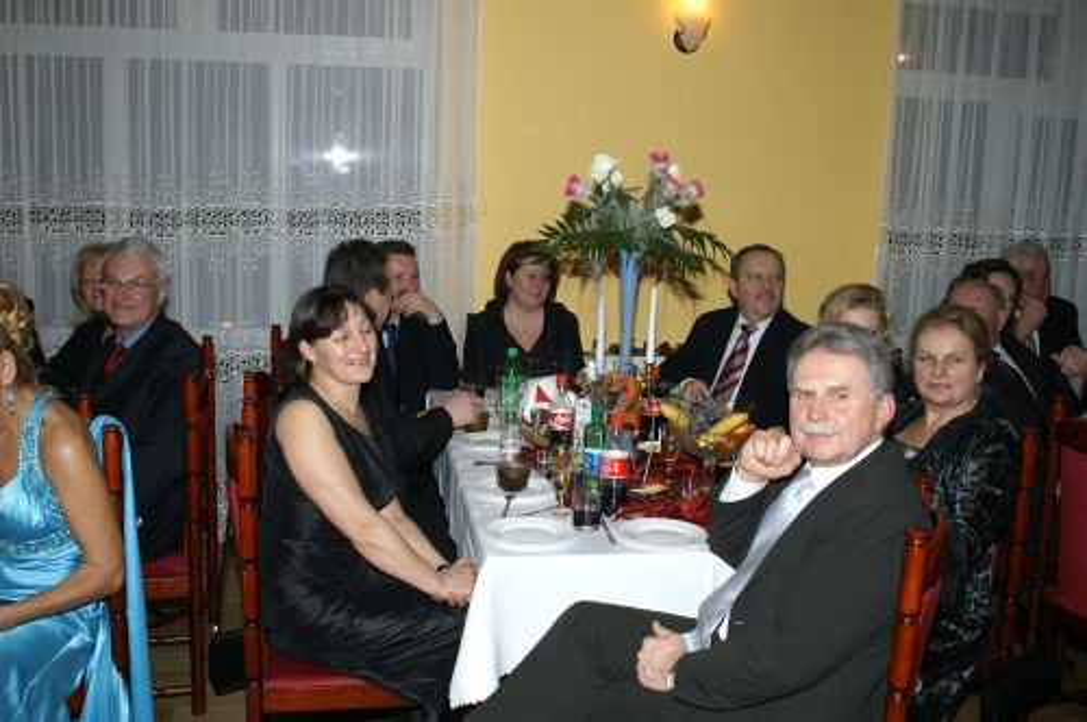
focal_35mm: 36
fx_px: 1086
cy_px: 361
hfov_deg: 53.2
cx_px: 544
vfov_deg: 36.8
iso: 200
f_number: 5.6
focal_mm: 24
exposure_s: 1/60
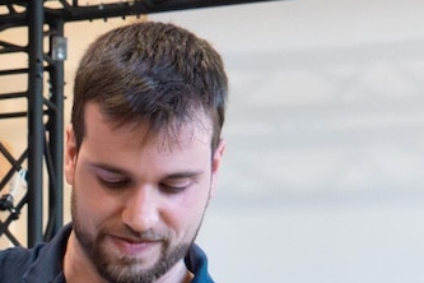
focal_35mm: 162
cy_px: 479
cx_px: -160
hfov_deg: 12.2
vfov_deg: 8.2
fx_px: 1908
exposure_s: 1/640
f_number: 8
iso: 20000
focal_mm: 30
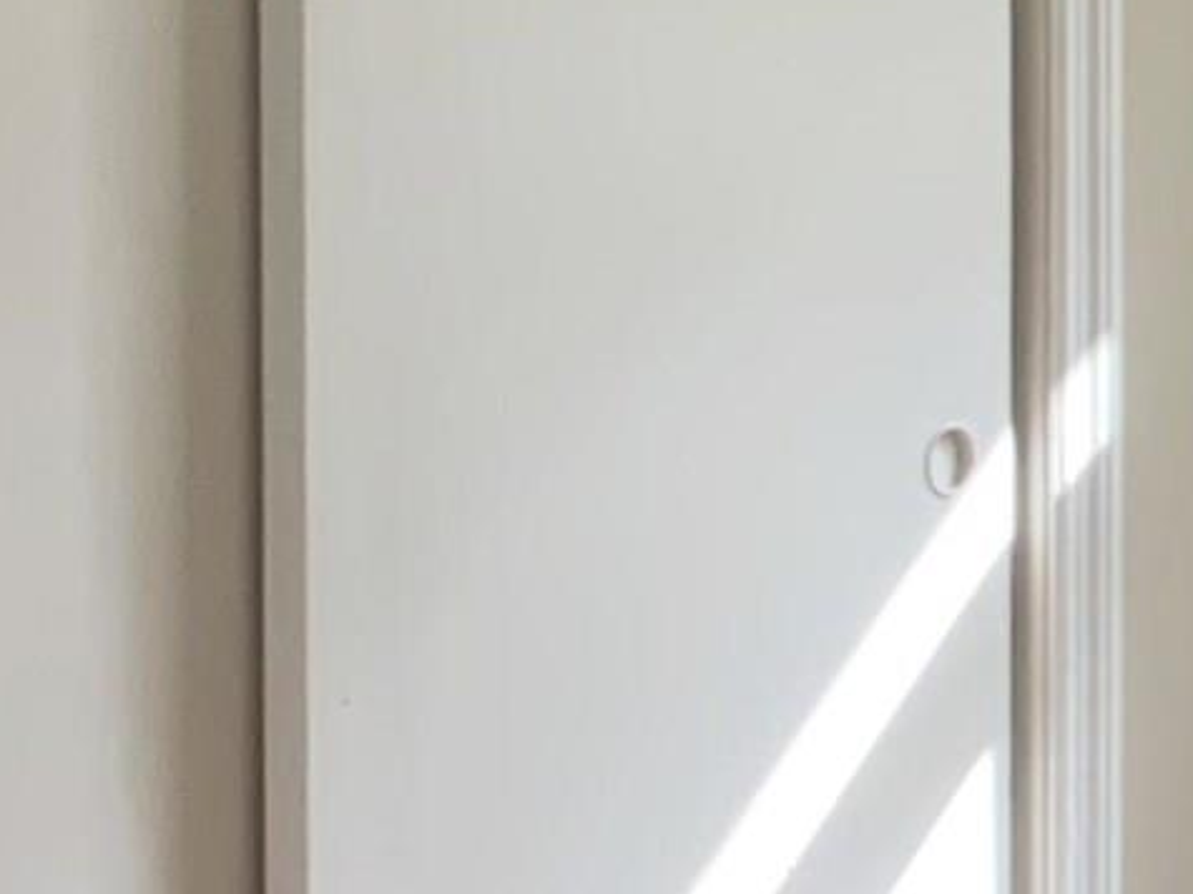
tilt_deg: -2.5
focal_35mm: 168
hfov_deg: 11.0
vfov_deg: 8.7
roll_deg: -0.3
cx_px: 2183
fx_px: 5788
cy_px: -230
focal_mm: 4.25
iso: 64
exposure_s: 1/121
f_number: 1.8
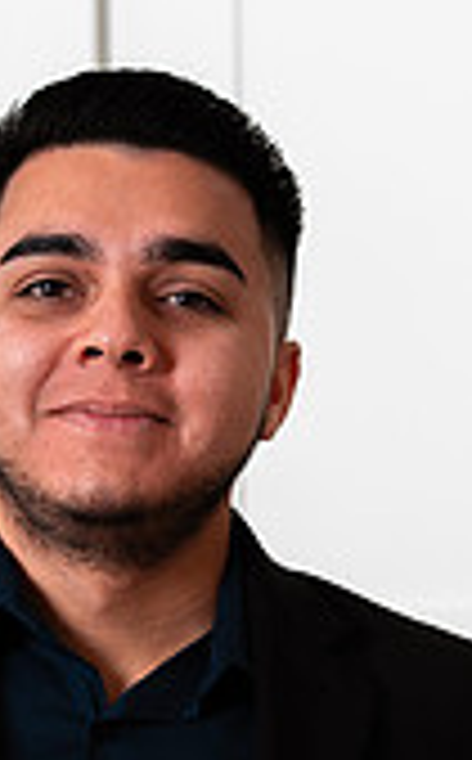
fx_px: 4775
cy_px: 949
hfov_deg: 5.7
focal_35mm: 231
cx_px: 94
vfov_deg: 9.0
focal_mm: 85
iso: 50
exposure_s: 1/160
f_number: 3.2
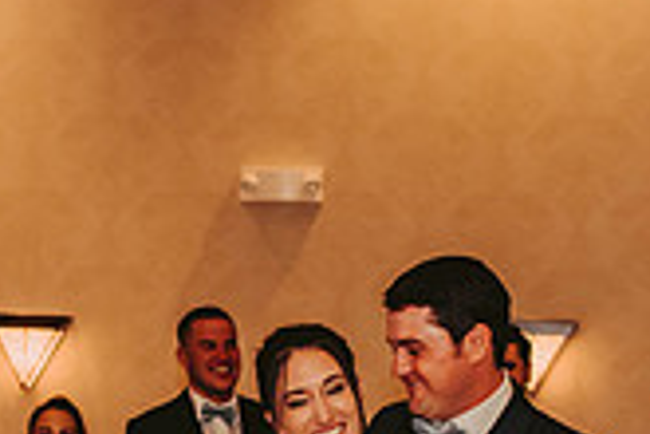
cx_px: 217
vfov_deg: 7.7
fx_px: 3178
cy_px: 519
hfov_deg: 11.7
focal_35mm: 176
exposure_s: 1/125
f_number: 2.5
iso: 800
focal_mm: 50
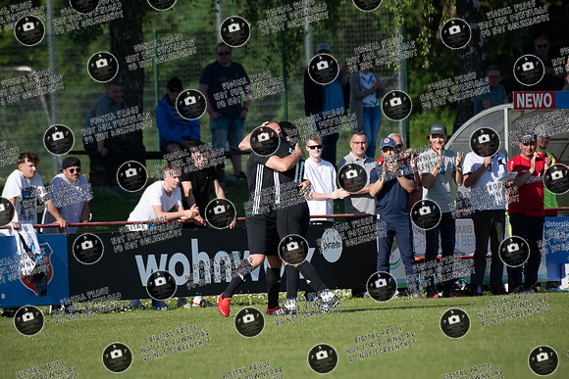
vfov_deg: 3.1
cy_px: 190
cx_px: 284
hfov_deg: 4.6
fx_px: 7009
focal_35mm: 443
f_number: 5.6
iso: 450
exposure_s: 1/1600
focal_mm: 440
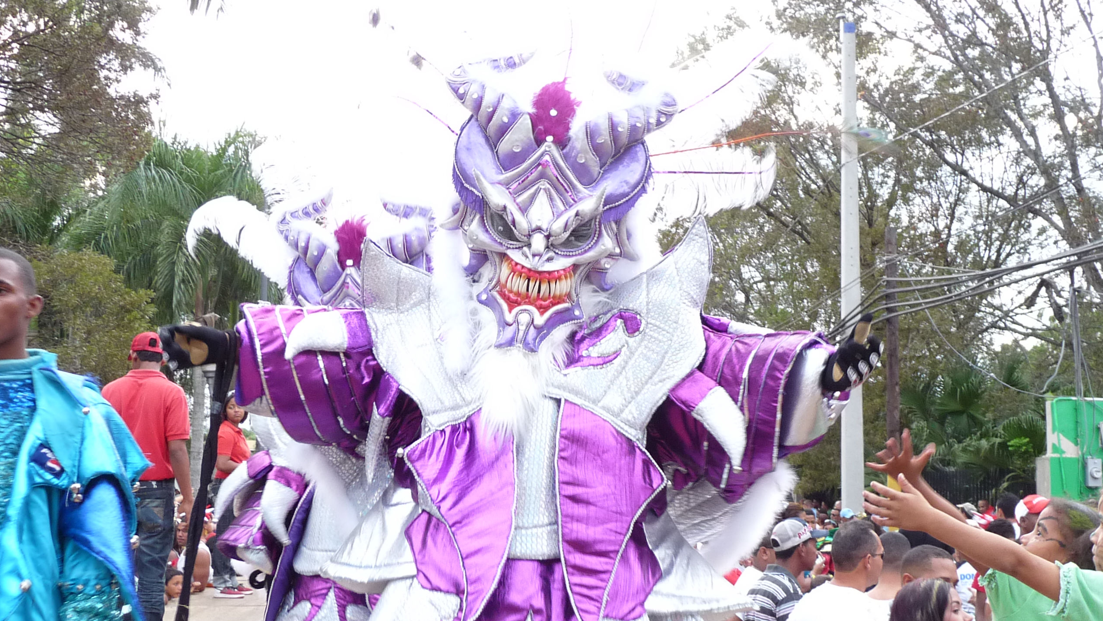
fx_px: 1287
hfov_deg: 46.4
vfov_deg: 27.0
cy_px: 378
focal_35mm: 44
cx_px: 548
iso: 160
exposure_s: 1/30
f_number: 2.8
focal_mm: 4.9
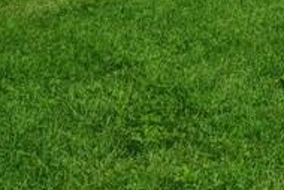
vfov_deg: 18.3
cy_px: -122
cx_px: 495
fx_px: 497
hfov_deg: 21.9
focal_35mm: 63
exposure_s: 1/250
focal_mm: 15
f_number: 8
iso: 200
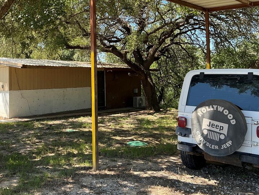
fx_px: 299
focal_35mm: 40
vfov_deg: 35.6
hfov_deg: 46.5
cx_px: 104
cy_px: 63
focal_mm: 3
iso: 20
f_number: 1.8
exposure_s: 1/223
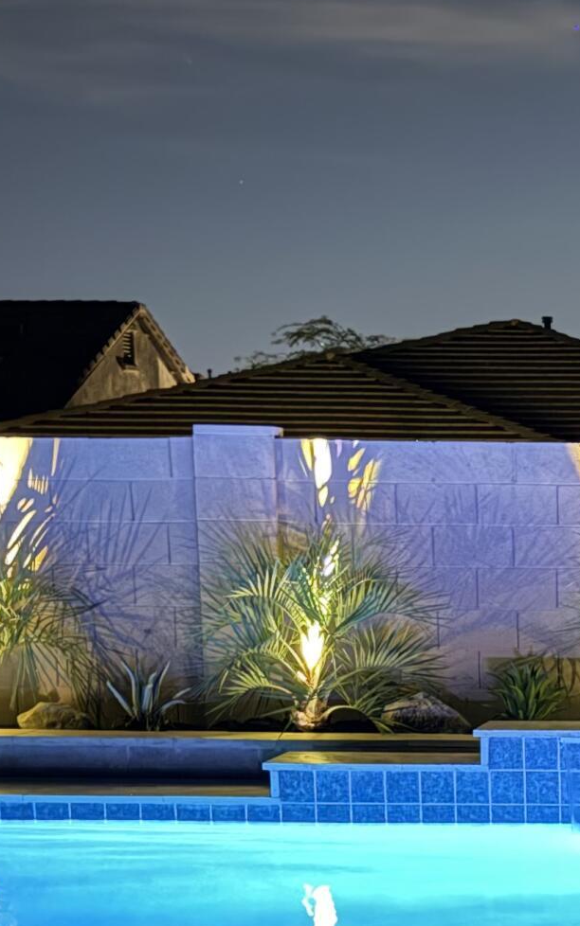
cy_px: 823
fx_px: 1971
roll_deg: -0.4
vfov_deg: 25.7
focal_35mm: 78
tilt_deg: -9.4
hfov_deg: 15.8
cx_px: 788
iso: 1250
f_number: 1.78
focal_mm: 6.76
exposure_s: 1/2
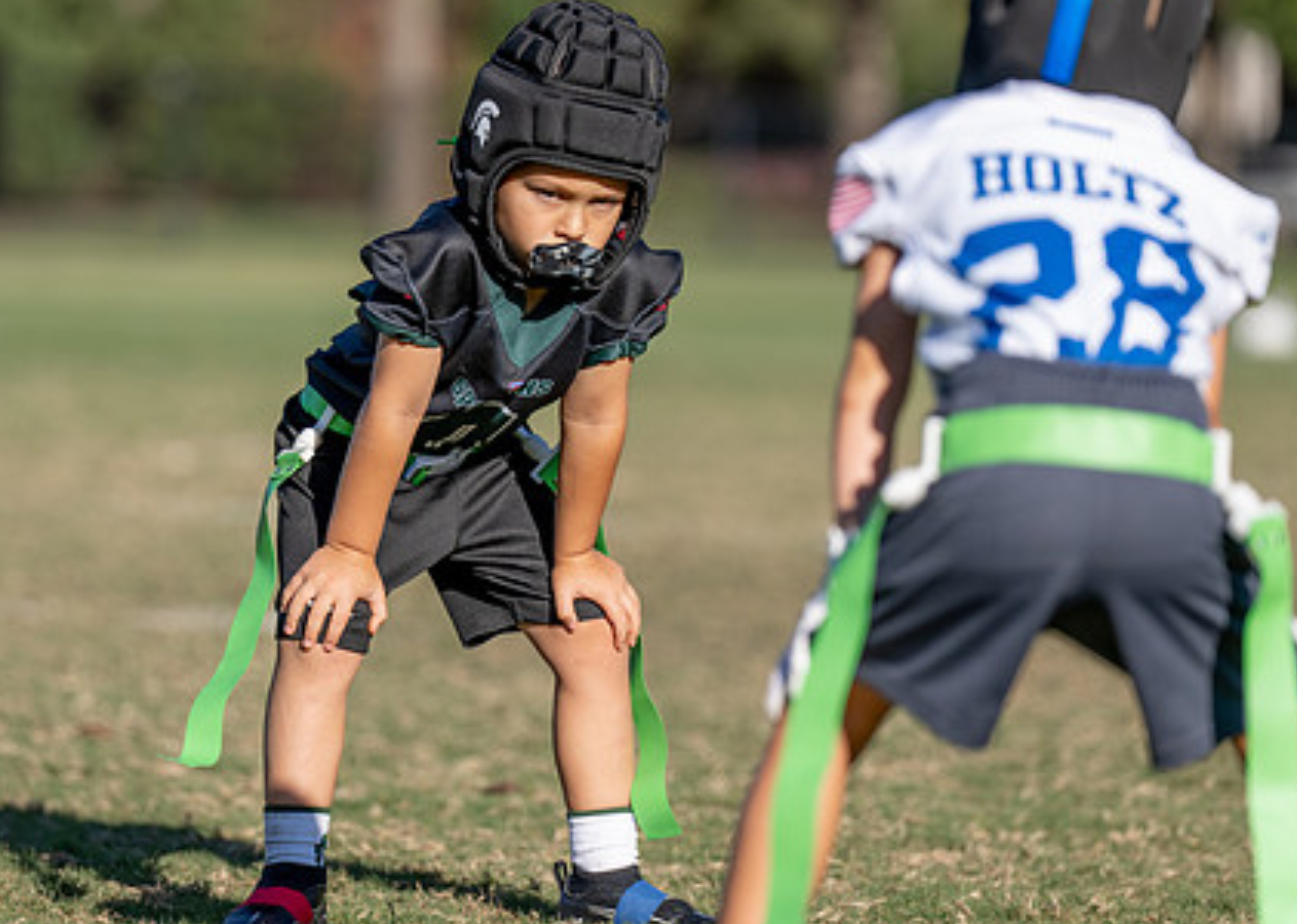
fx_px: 9827
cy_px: 377
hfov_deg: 7.5
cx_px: 532
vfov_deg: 5.4
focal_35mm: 267
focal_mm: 163
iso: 100
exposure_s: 1/2000
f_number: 2.8
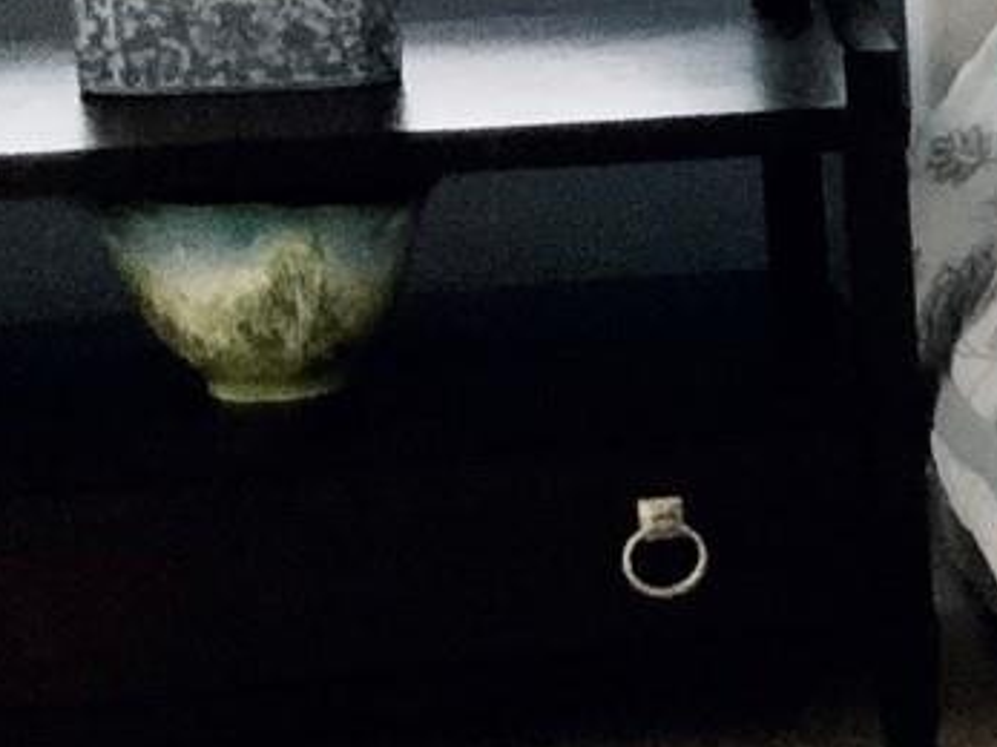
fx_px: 4923
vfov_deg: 8.7
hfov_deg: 9.8
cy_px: 385
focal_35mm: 171
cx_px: 2603
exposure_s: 1/40
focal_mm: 3
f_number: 1.8
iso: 320
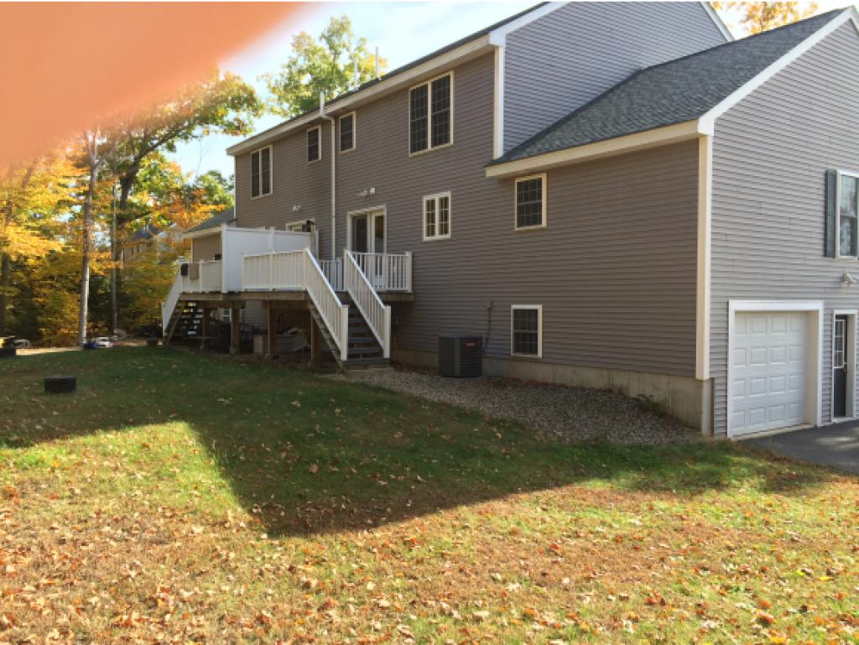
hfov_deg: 61.6
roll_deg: +0.7
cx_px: 430
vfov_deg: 48.3
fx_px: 720
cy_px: 322
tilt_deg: +0.2
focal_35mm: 29
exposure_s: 1/494
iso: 32
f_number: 2.2
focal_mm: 4.15
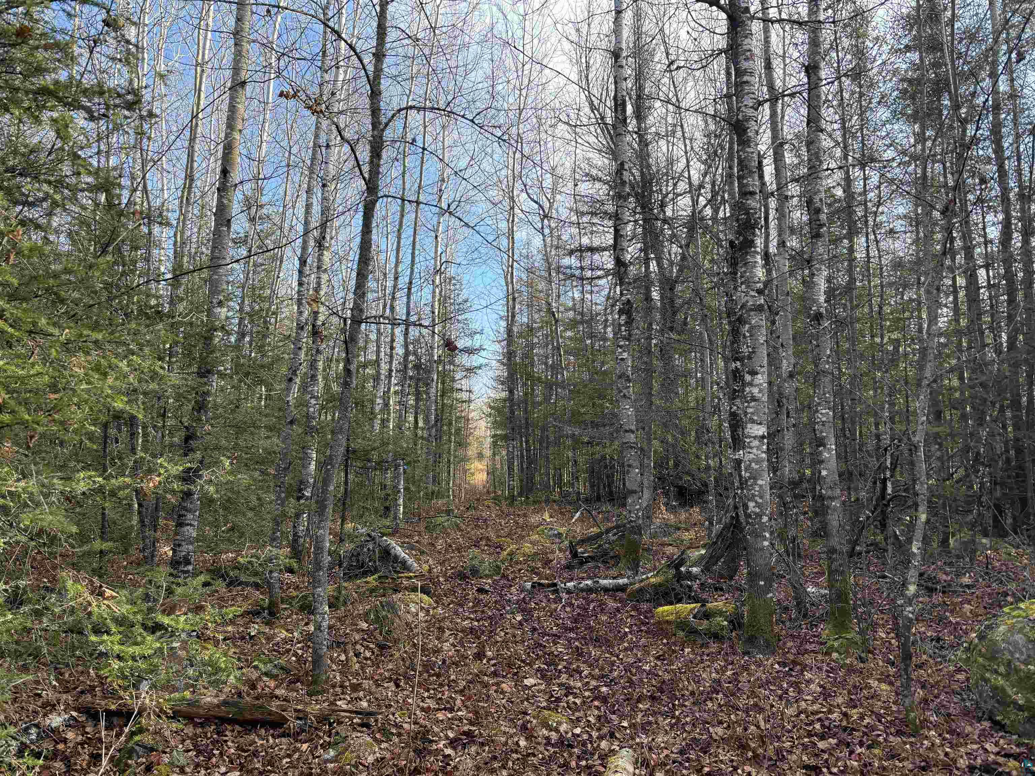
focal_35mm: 26
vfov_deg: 53.1
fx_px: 777
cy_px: 388
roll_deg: +0.0
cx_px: 518
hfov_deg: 67.3
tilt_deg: +7.7
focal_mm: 5.96
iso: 50
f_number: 1.6
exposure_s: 1/338
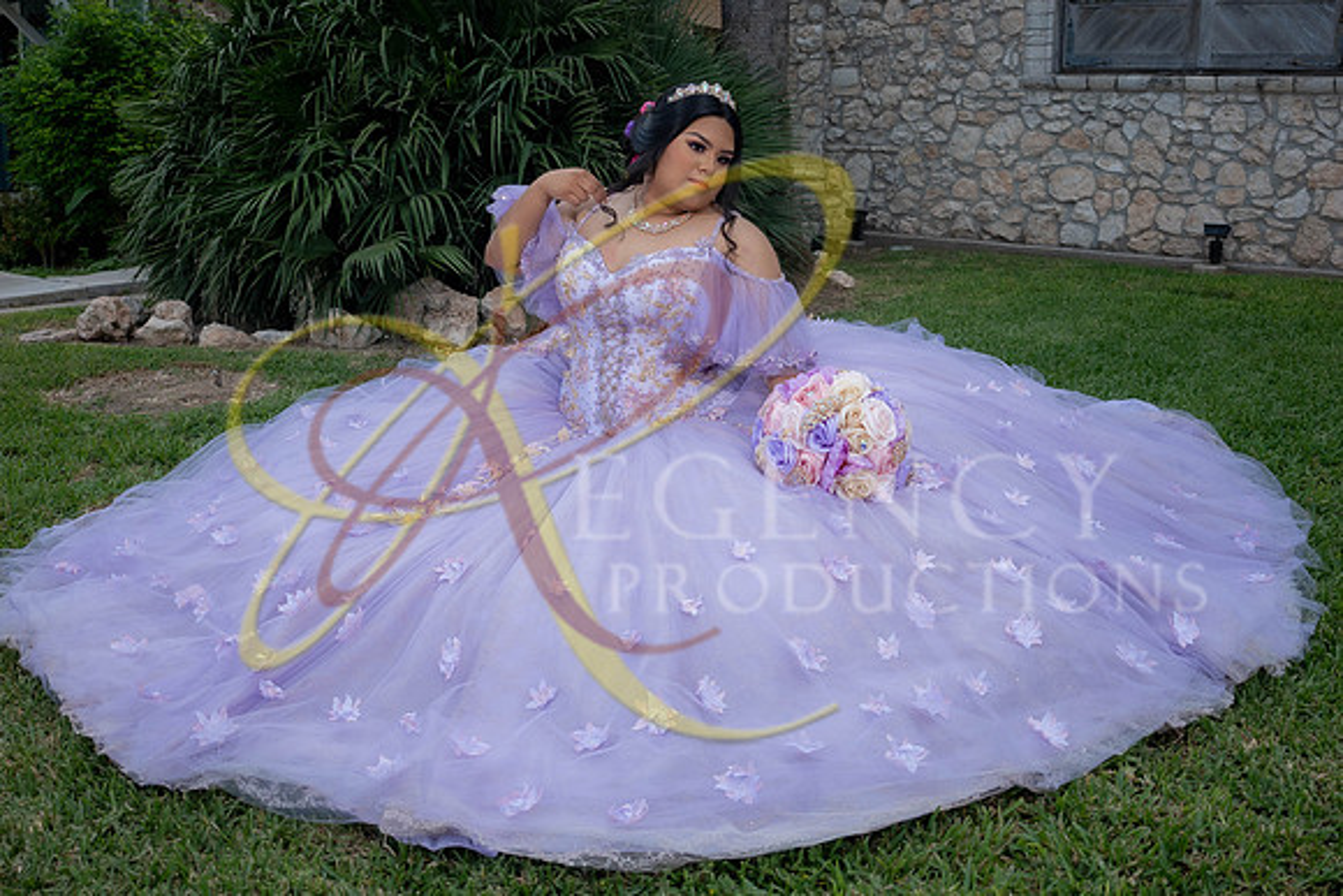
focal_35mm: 30
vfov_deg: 43.6
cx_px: 672
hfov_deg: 61.9
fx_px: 1119
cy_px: 448
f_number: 2.8
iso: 125
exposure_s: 1/1000
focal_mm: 20
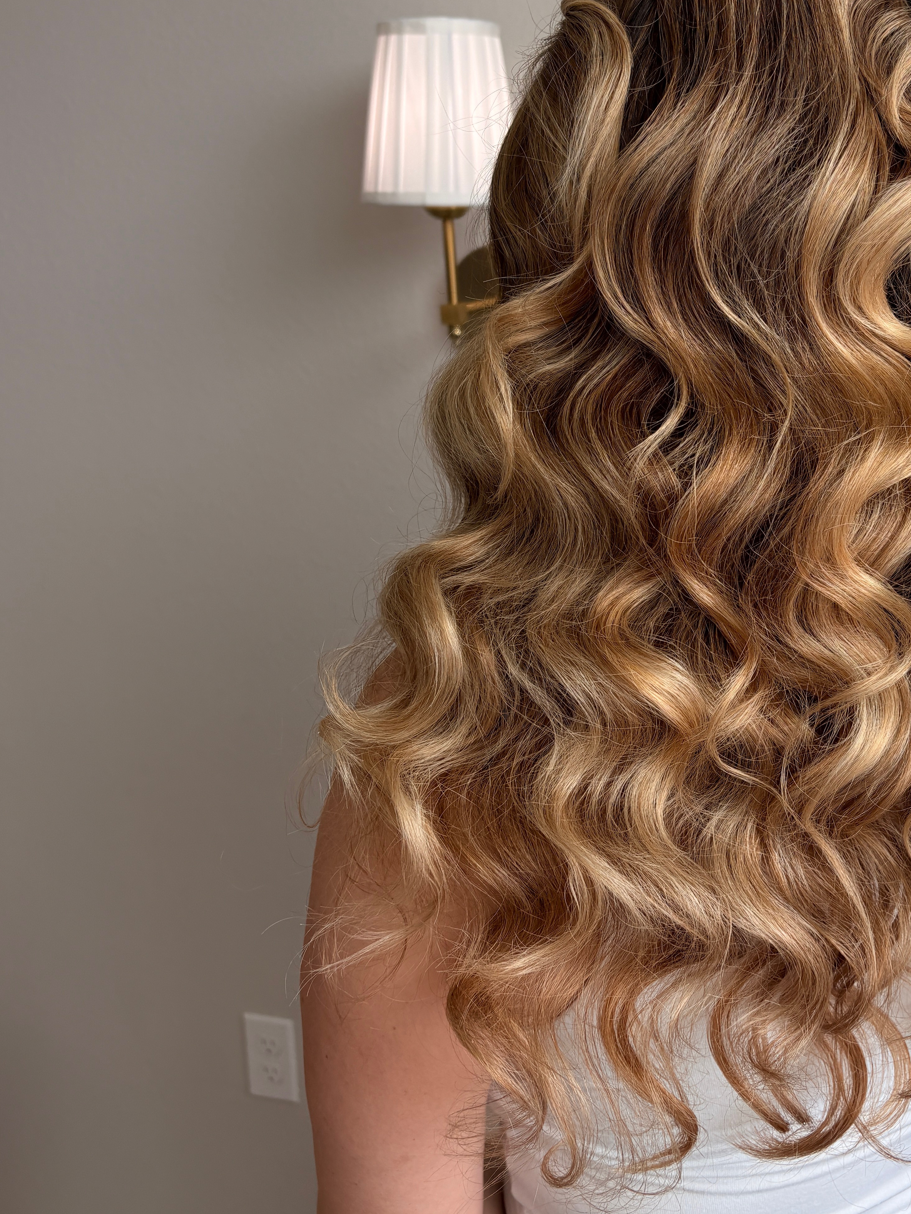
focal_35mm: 38
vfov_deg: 48.6
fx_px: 1333
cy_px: 476
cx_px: 642
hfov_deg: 37.1
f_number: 1.6
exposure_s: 1/268
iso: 40
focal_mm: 5.96
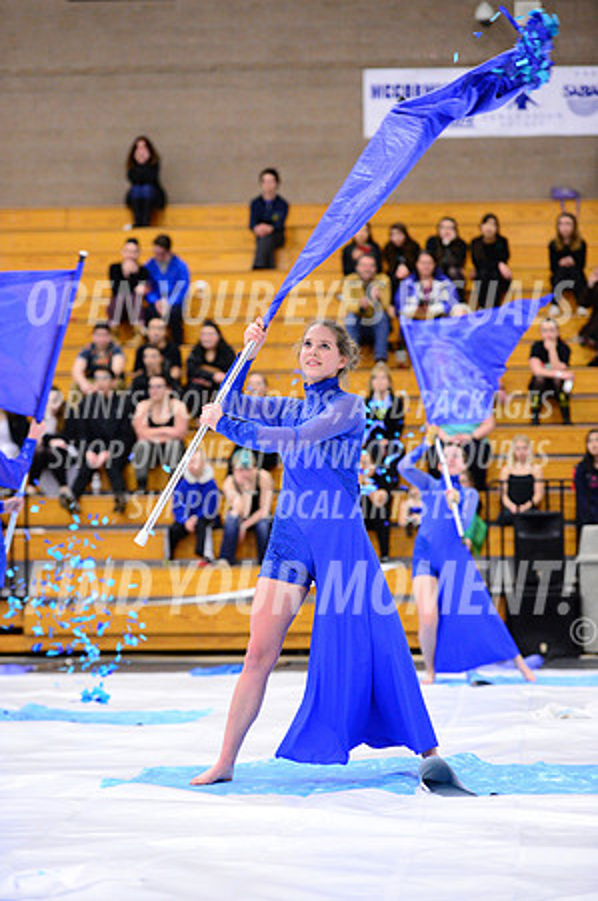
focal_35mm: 110
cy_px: 450
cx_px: 299
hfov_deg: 12.4
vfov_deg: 18.6
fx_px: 2747
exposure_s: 1/320
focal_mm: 110
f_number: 2.8
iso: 6400
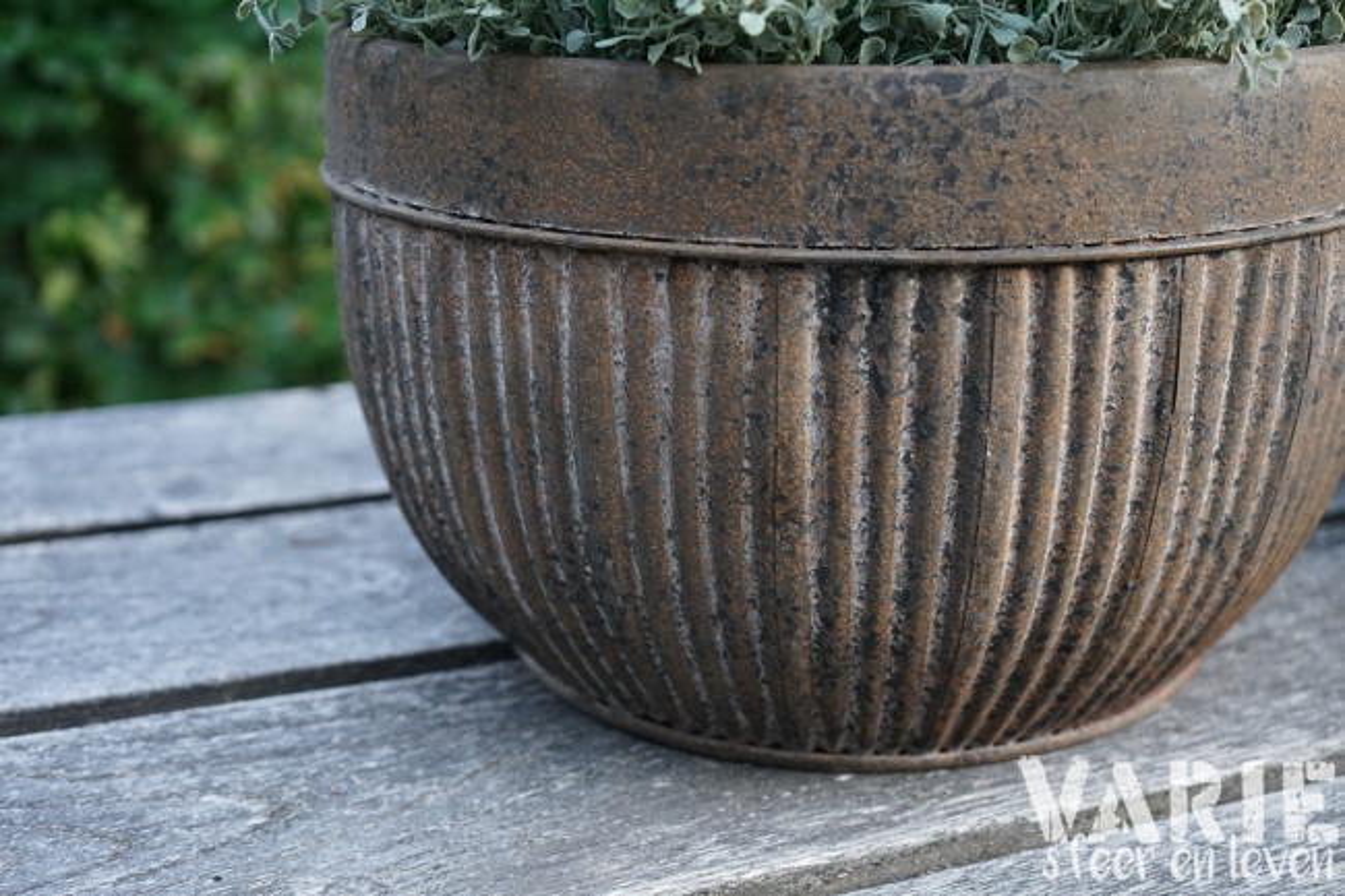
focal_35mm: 47
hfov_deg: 41.9
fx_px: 1755
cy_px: 448
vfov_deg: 28.6
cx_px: 672
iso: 1600
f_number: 4.5
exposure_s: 1/160
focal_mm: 47
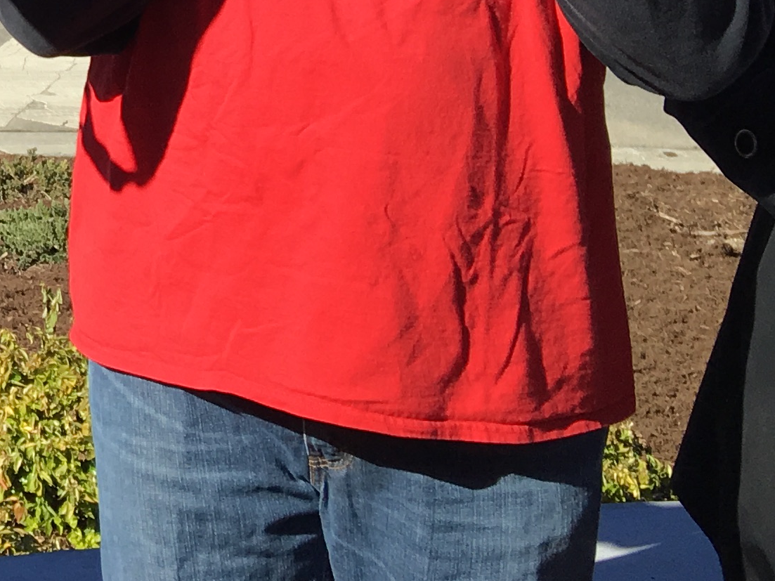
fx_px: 2373
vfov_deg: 12.9
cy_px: -385
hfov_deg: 15.7
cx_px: -638
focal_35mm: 106
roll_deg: +1.2
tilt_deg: -1.0
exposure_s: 1/818
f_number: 2.2
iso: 25
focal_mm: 4.15
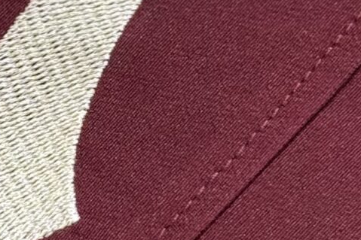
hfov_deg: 7.7
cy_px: -5
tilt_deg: -54.2
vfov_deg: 5.1
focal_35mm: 267
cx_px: 1
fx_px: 2676
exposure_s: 1/100
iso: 80
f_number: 1.78
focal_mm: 6.76
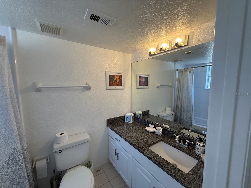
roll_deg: -0.8
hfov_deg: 102.1
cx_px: 126
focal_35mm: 14
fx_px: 102
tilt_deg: -5.6
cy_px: 94
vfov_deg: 85.7
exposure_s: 1/120
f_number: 2.2
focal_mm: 2.22
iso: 125
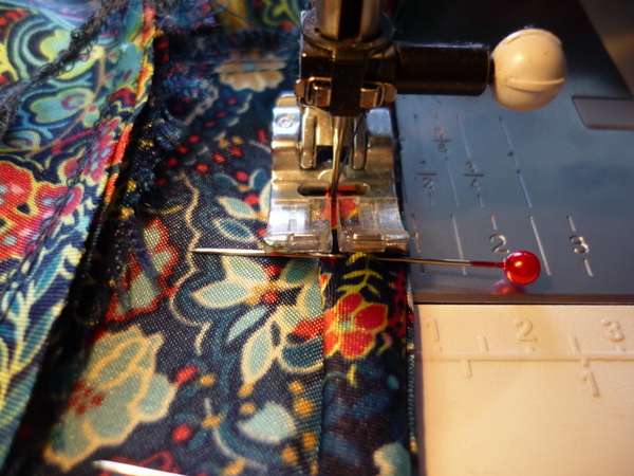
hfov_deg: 55.4
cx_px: 317
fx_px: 604
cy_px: 238
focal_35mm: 33
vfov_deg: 42.9
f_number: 2.8
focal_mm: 5.5
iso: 160
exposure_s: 1/30
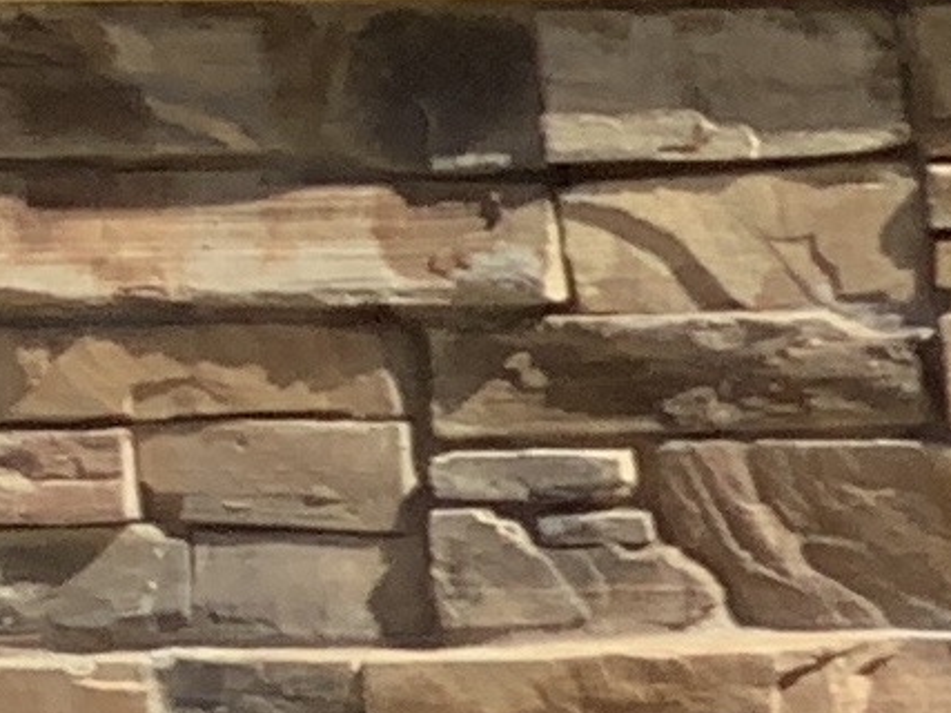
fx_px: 6509
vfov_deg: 6.3
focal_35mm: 237
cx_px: 3443
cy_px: 537
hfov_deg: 6.9
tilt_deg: -10.9
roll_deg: +0.0
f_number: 2.4
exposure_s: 1/926
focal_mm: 3.3
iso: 25
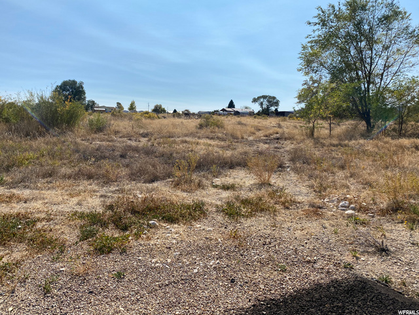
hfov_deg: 67.3
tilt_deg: -6.3
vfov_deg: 53.1
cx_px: 210
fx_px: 315
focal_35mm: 26
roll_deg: -1.2
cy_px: 158
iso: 32
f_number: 1.8
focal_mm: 4.25
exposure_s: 1/5025
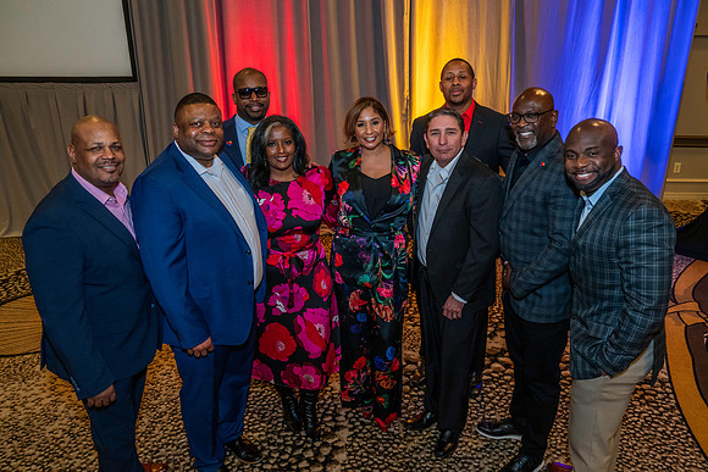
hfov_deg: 68.6
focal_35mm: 26
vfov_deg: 48.9
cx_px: 371
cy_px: 247
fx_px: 519
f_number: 4.5
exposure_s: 1/125
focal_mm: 24
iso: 3200
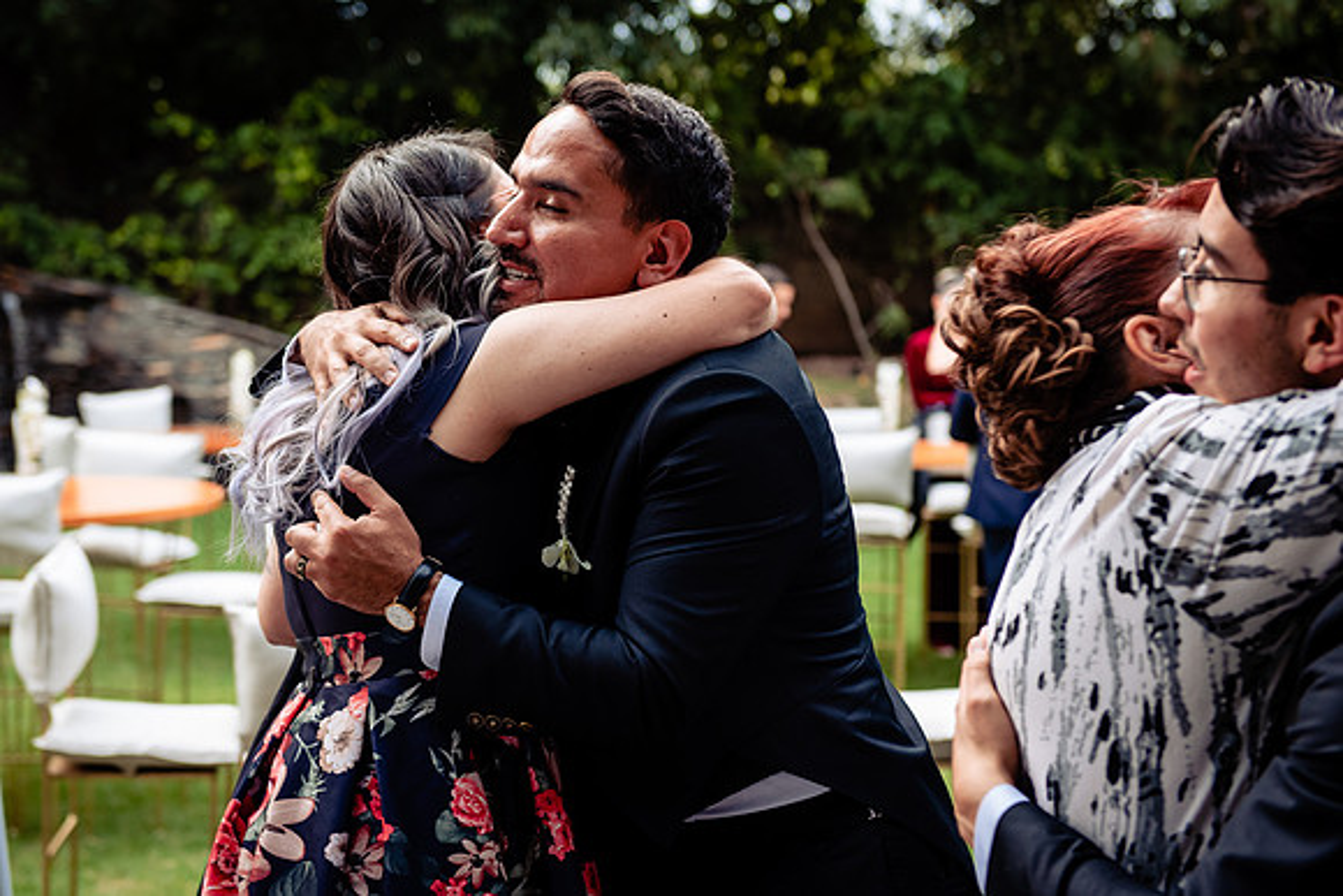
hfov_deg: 29.6
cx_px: 555
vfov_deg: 20.0
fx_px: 2538
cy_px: 398
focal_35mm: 68
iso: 500
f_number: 3.5
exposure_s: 1/125
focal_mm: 58
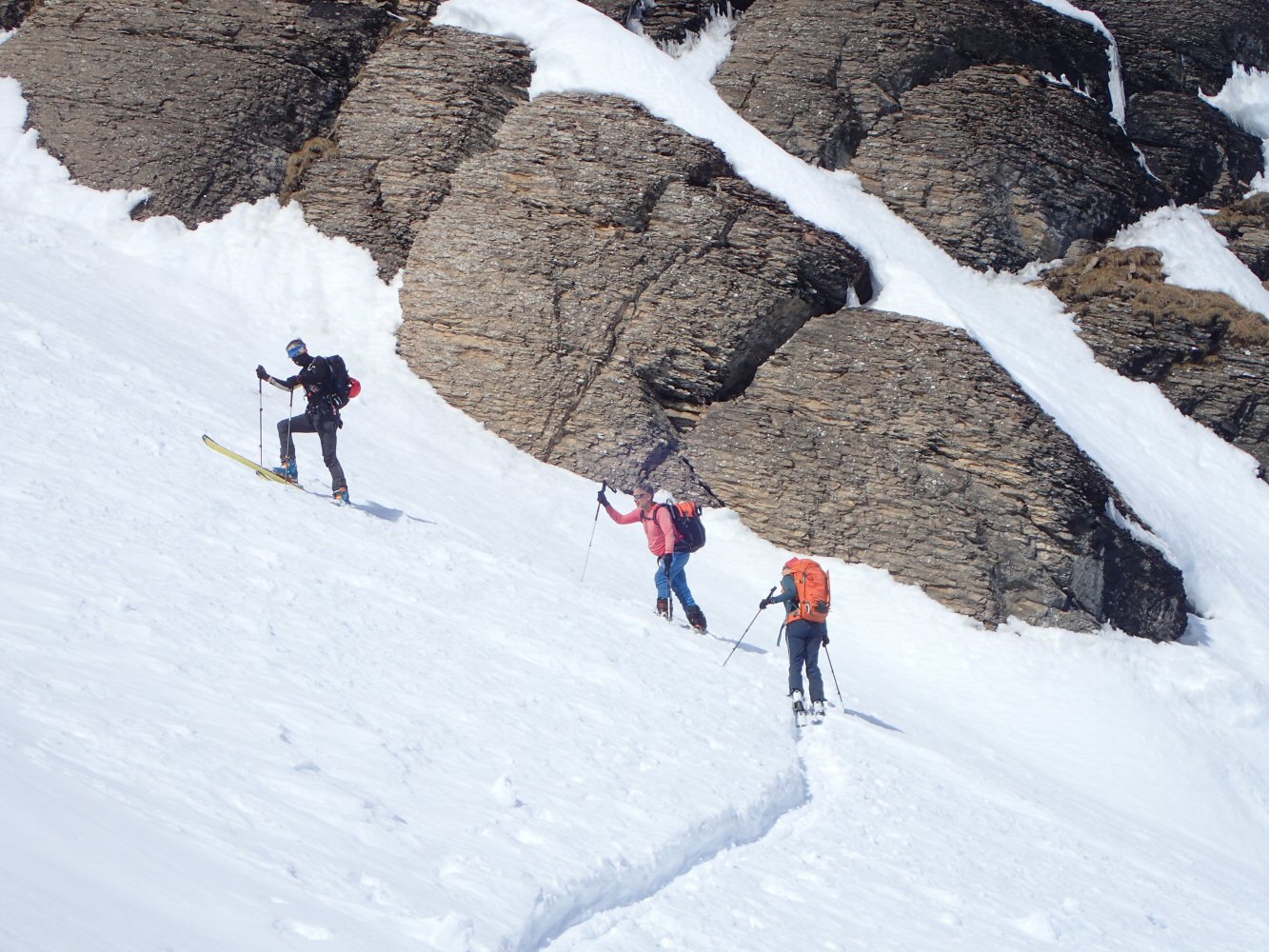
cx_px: 634
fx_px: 3666
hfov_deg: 19.6
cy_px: 476
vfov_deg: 14.8
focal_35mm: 100
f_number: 6.3
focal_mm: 18
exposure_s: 1/640
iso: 100
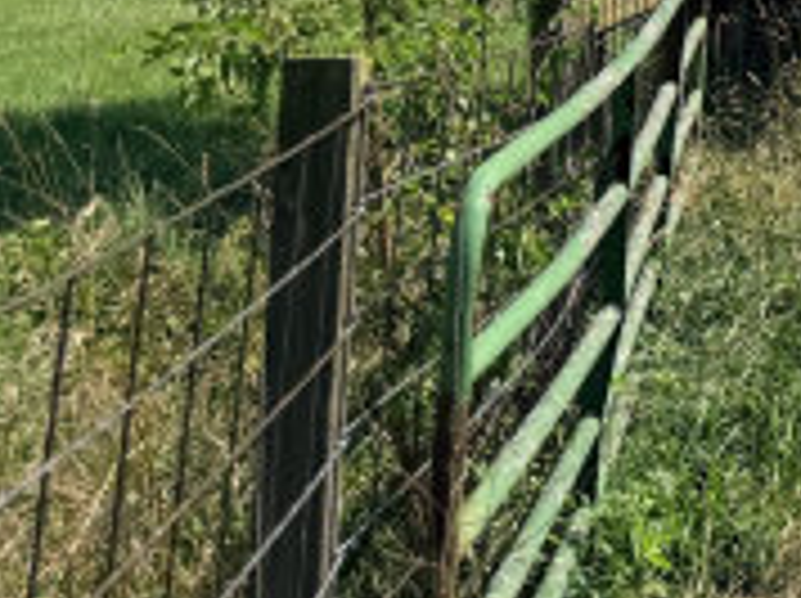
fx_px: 2080
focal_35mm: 90
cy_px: -292
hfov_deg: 17.8
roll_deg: +0.0
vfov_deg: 15.2
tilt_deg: +2.7
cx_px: 1415
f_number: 1.78
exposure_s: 1/7353
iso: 80
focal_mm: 6.76
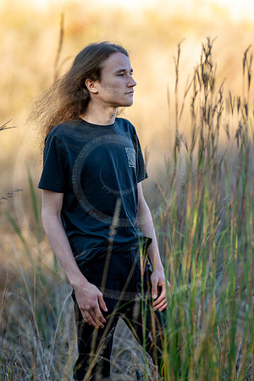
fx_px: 1344
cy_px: 190
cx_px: 127
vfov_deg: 16.1
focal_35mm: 127
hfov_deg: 10.8
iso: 80
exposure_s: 1/1000
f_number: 1.3
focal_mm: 85
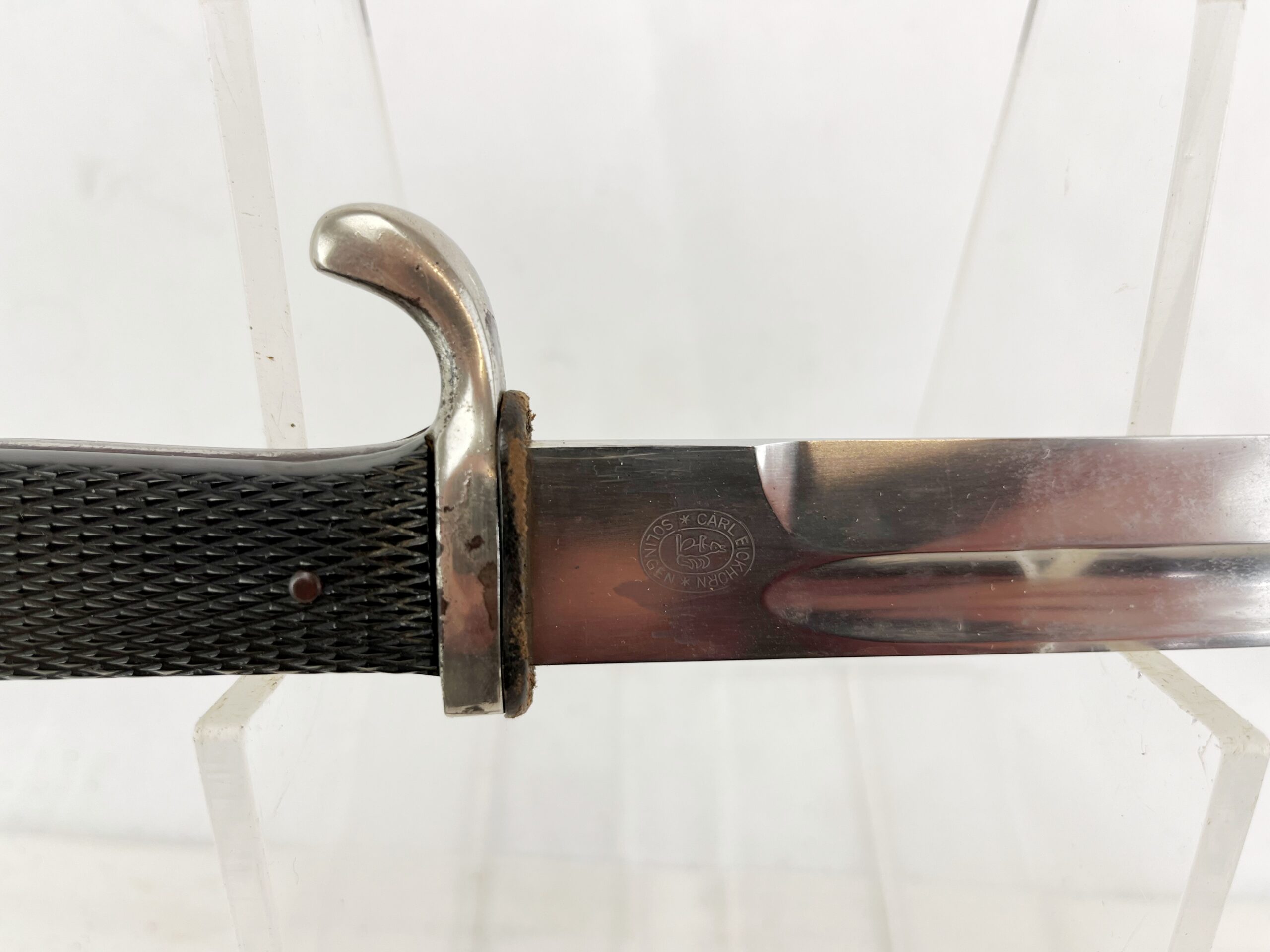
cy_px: 476
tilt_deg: -45.5
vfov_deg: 53.1
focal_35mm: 26
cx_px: 635
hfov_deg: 67.3
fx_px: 954
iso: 32
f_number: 1.6
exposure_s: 1/113
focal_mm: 5.1
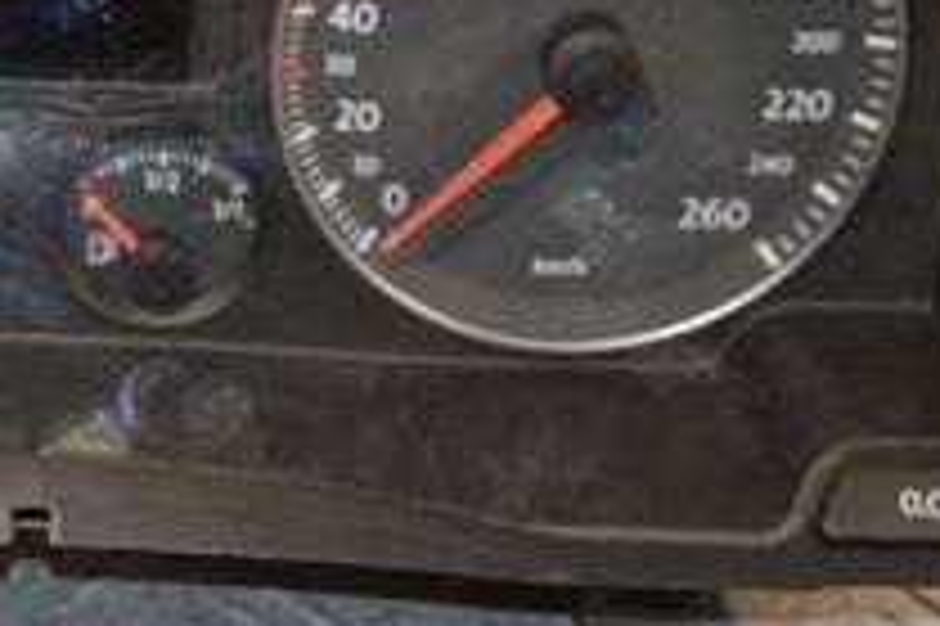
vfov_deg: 8.5
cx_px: -4
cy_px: 149
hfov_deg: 12.6
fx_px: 4188
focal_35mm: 161
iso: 800
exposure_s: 1/200
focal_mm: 35
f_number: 7.1
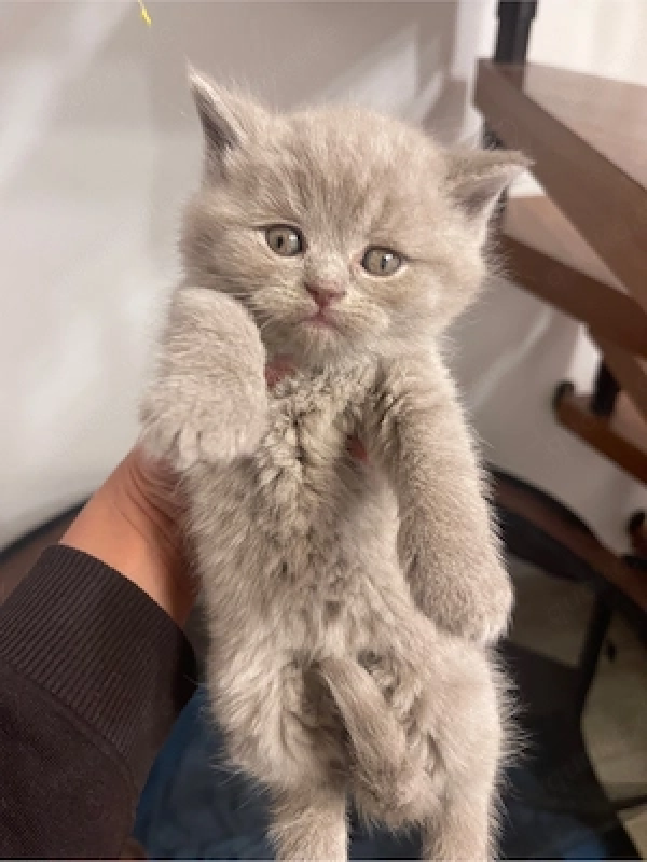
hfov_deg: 54.9
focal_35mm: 25
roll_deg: +1.2
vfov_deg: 69.4
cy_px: 431
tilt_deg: -34.5
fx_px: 623
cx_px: 324
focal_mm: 5.1
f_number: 1.6
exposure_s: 1/50
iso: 320
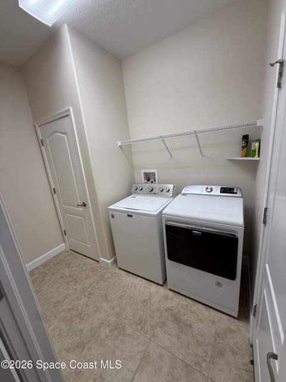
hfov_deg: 85.7
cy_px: 191
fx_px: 154
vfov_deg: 102.1
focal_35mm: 14
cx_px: 143
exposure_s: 1/100
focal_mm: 2.22
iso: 100
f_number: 2.2
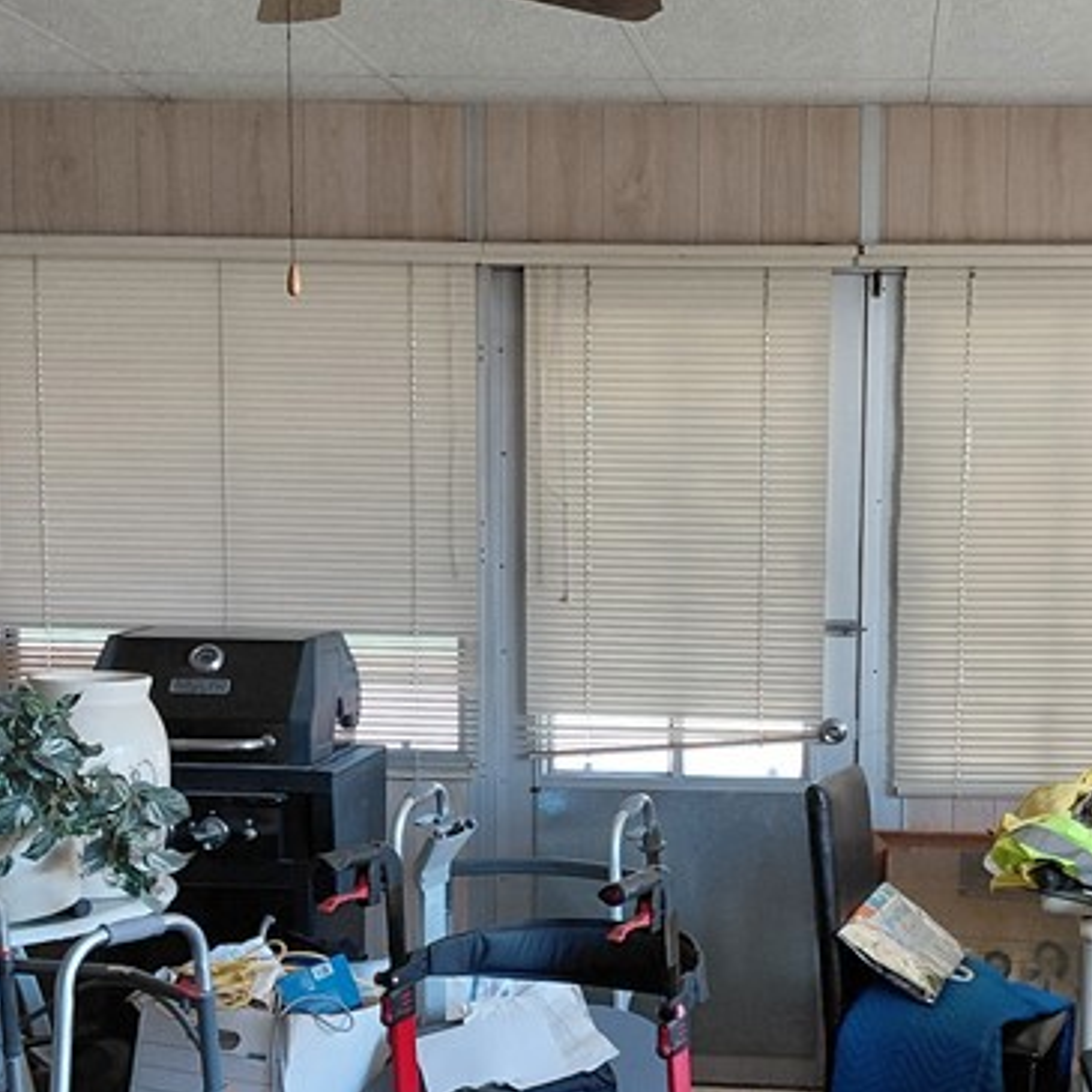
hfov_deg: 27.5
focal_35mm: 62
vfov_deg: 27.4
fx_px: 2213
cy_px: 787
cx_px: 763
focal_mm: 4.69
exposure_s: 1/100
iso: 200
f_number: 1.8
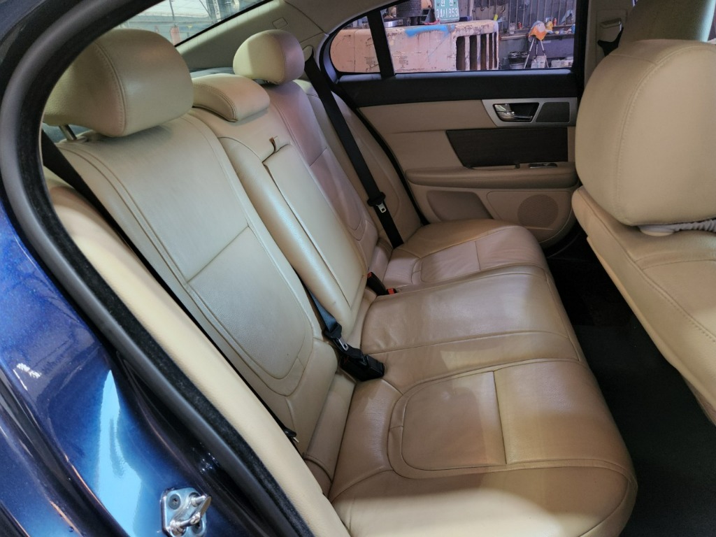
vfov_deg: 58.9
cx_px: 358
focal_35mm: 23
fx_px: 476
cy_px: 268
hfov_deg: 73.9
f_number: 1.8
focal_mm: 5.4
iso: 500
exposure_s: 1/120
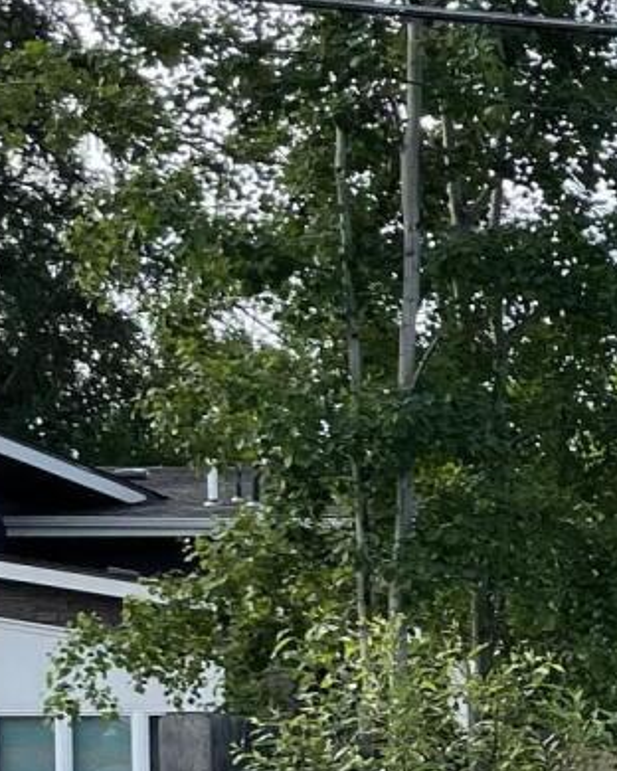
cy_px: 925
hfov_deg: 10.7
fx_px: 2967
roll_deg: +2.1
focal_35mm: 130
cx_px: 1297
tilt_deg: +0.9
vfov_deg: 14.3
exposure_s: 1/2020
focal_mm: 4.2
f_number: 1.6
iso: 32
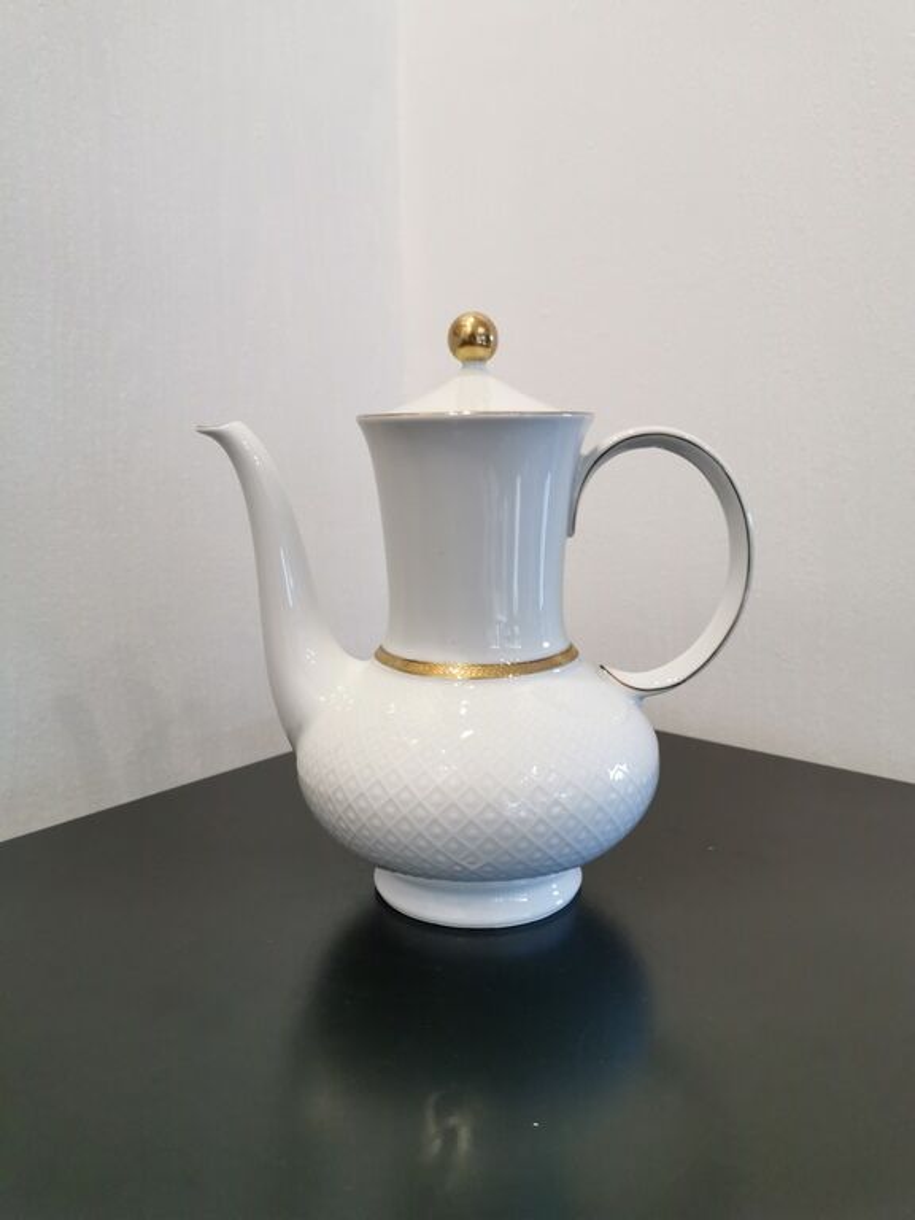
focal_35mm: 27
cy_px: 610
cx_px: 458
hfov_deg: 51.4
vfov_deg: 65.3
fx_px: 952
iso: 160
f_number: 1.8
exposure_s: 1/50
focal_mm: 5.58
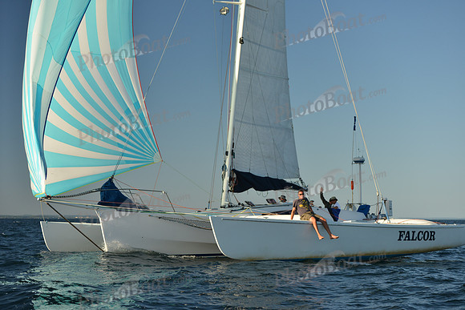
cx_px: 232
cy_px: 155
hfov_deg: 28.8
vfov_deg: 19.5
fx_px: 904
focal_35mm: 70
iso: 320
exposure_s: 1/1000
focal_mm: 70
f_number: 4
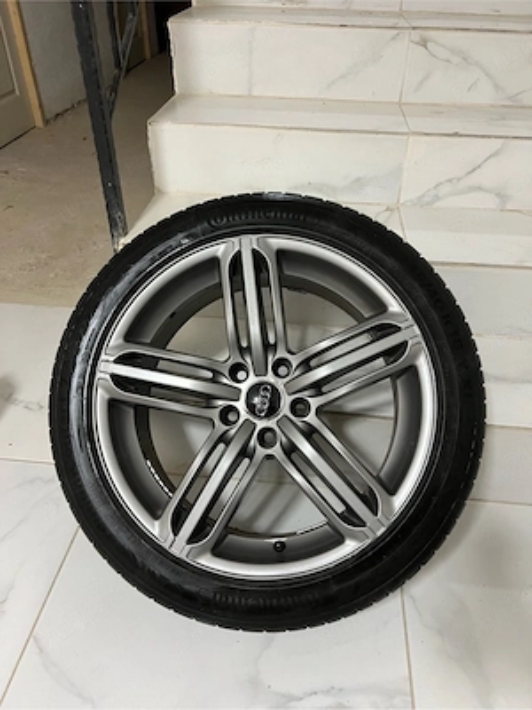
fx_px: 533
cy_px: 355
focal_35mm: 26
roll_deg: -2.9
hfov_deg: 53.1
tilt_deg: -38.4
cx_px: 266
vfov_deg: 67.3
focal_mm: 5.7
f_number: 1.5
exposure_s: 1/53
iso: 500
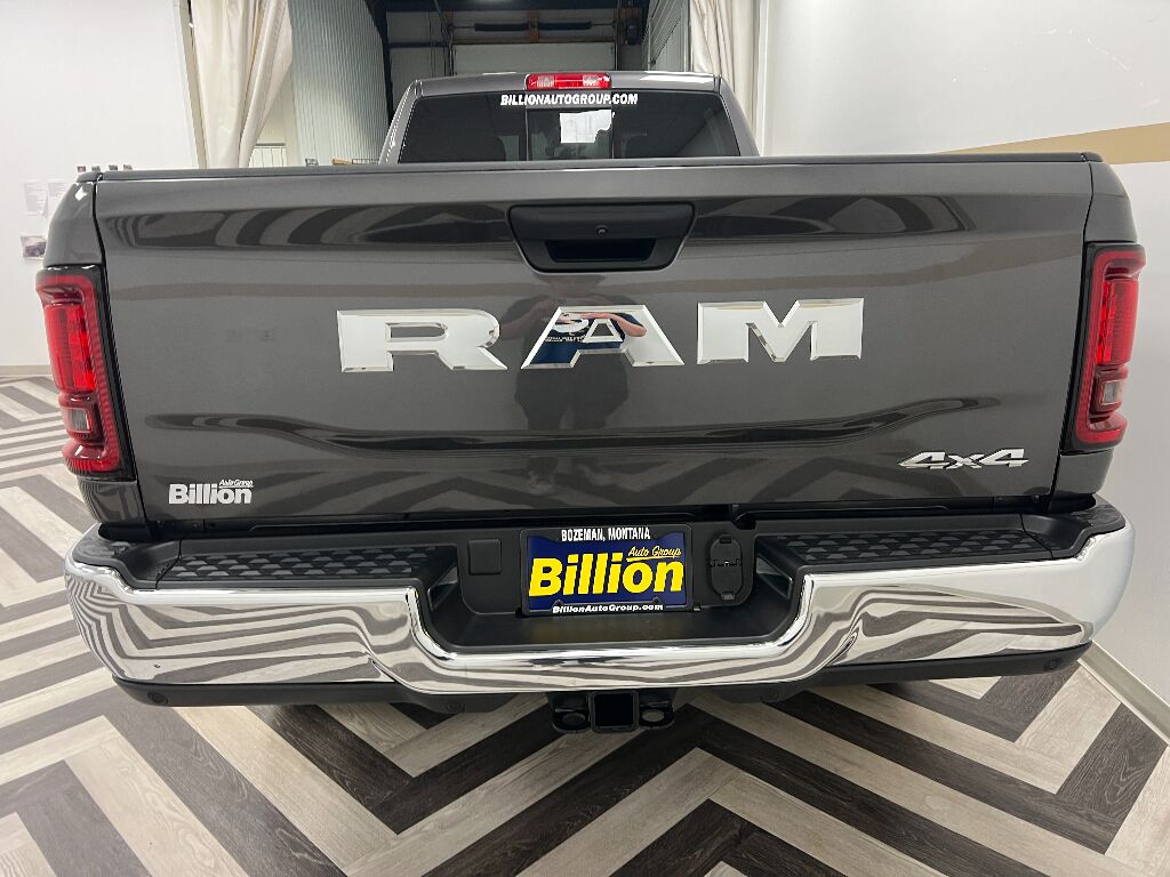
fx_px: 879
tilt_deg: -15.3
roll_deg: +1.1
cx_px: 585
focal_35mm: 26
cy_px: 438
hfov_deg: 67.3
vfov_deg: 53.1
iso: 125
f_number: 1.5
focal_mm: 5.7
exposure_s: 1/60
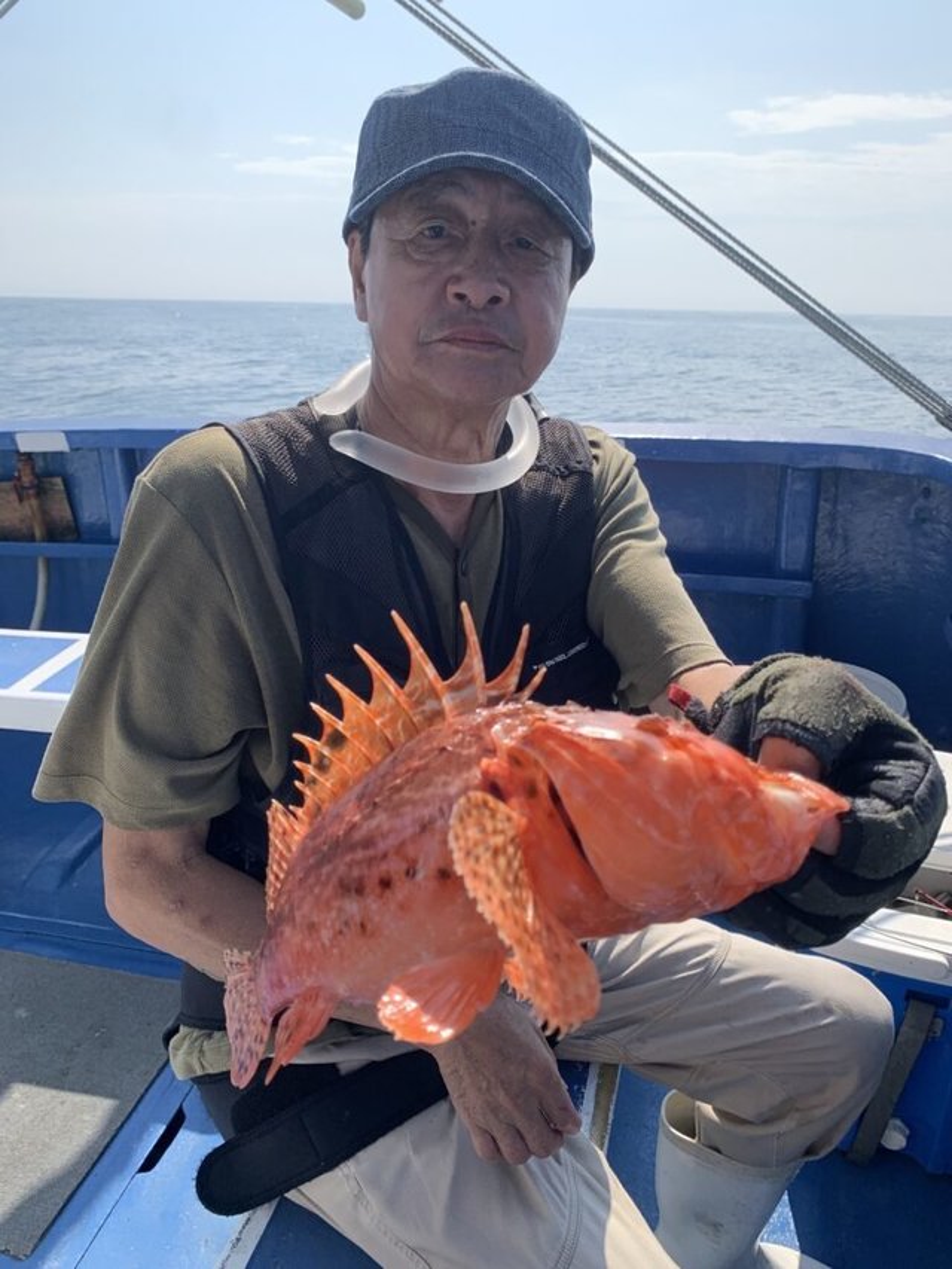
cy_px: 634
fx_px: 953
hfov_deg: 53.1
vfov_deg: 67.3
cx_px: 476
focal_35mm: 26
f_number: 1.8
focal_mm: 4.25
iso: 25
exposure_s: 1/2114
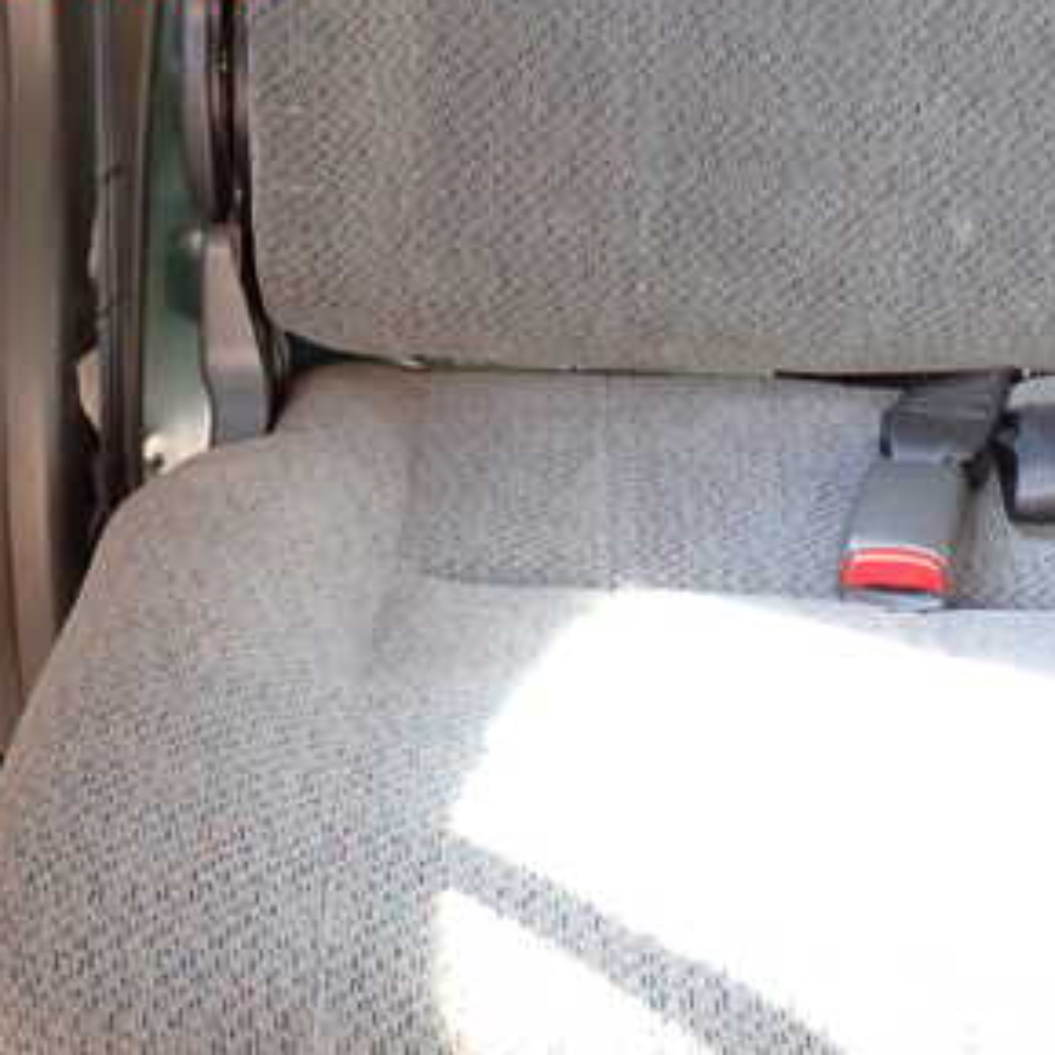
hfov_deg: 26.0
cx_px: 708
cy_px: 748
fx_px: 2276
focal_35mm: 66
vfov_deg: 25.9
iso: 320
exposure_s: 1/40
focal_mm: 6.37
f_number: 2.5
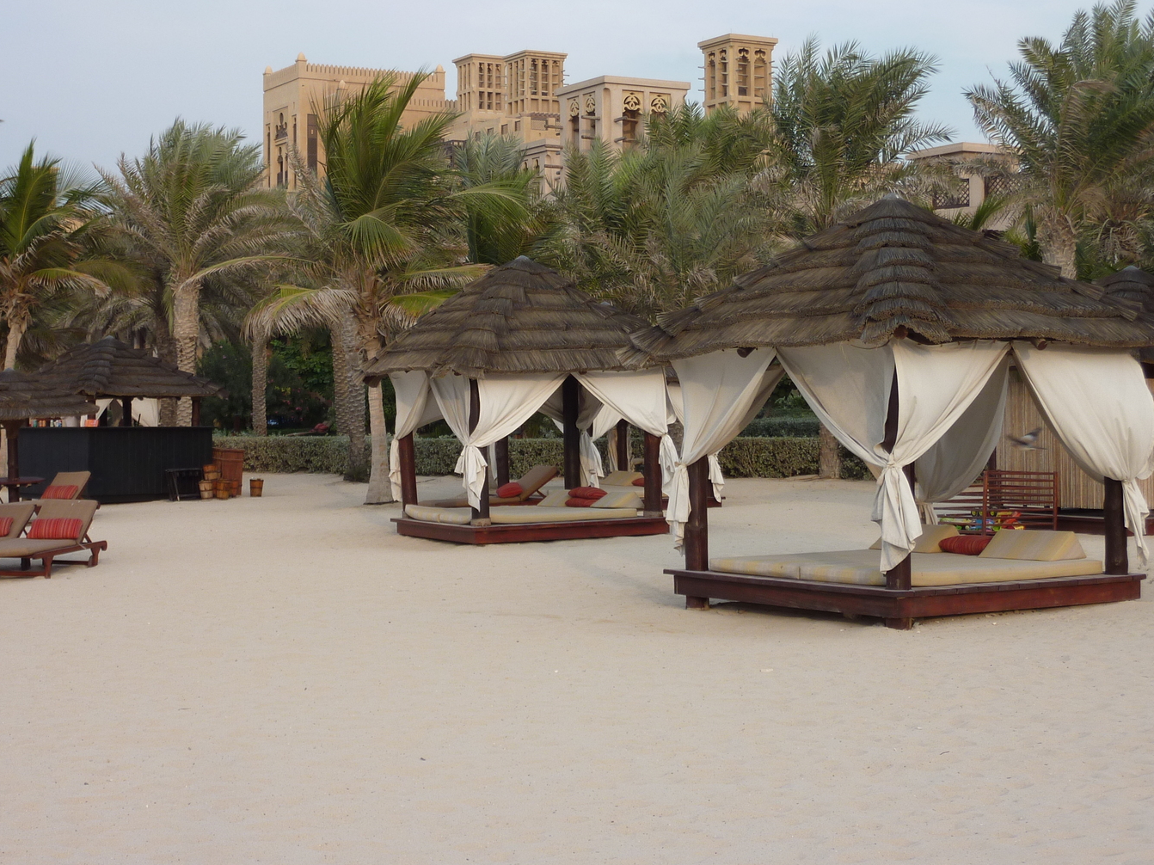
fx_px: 2067
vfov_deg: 23.6
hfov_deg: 31.2
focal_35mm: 62
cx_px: 503
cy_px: 377
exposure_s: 1/250
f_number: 3.8
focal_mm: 8.5
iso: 80
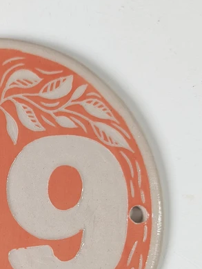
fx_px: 420
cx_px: 12
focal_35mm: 54
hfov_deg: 26.0
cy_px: 209
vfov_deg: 34.6
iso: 205
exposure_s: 1/201
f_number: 1.68
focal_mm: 6.9
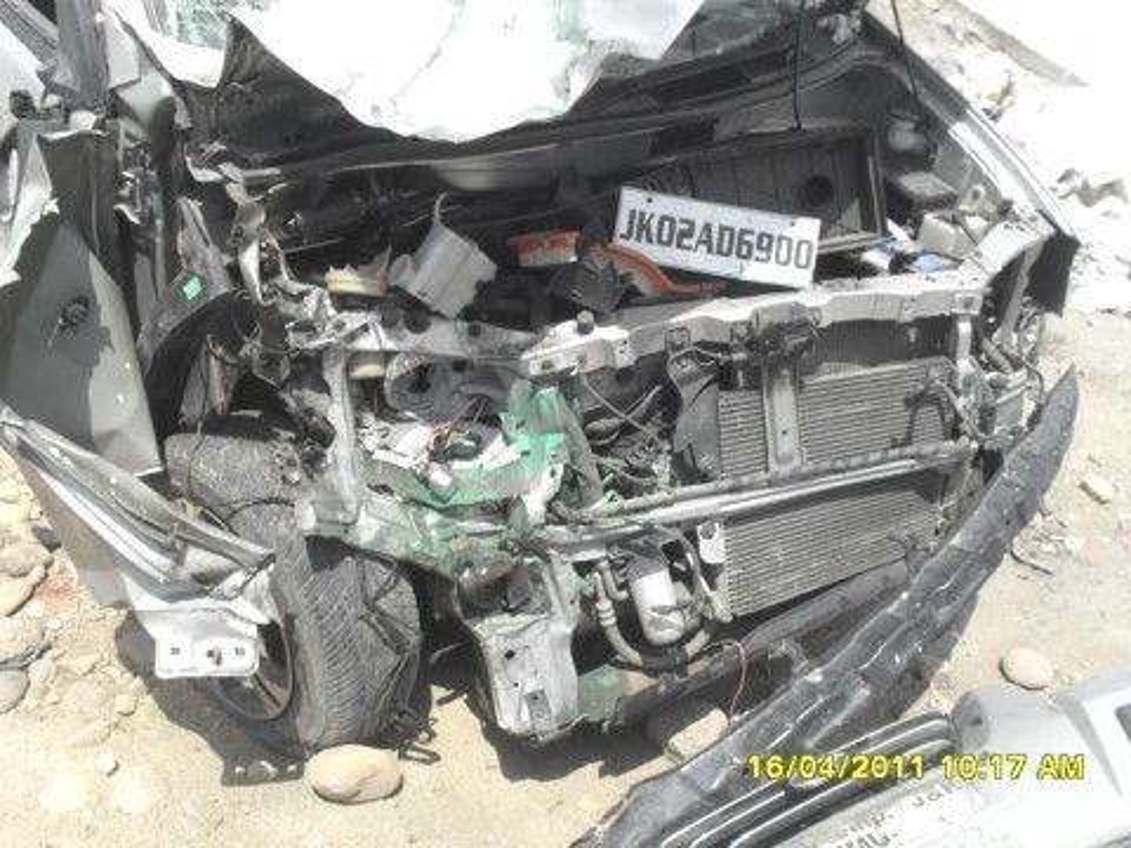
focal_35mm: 35
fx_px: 1144
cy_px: 424
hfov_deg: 52.6
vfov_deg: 40.7
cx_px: 566
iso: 100
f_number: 8.4
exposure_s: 1/180
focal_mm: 6.3
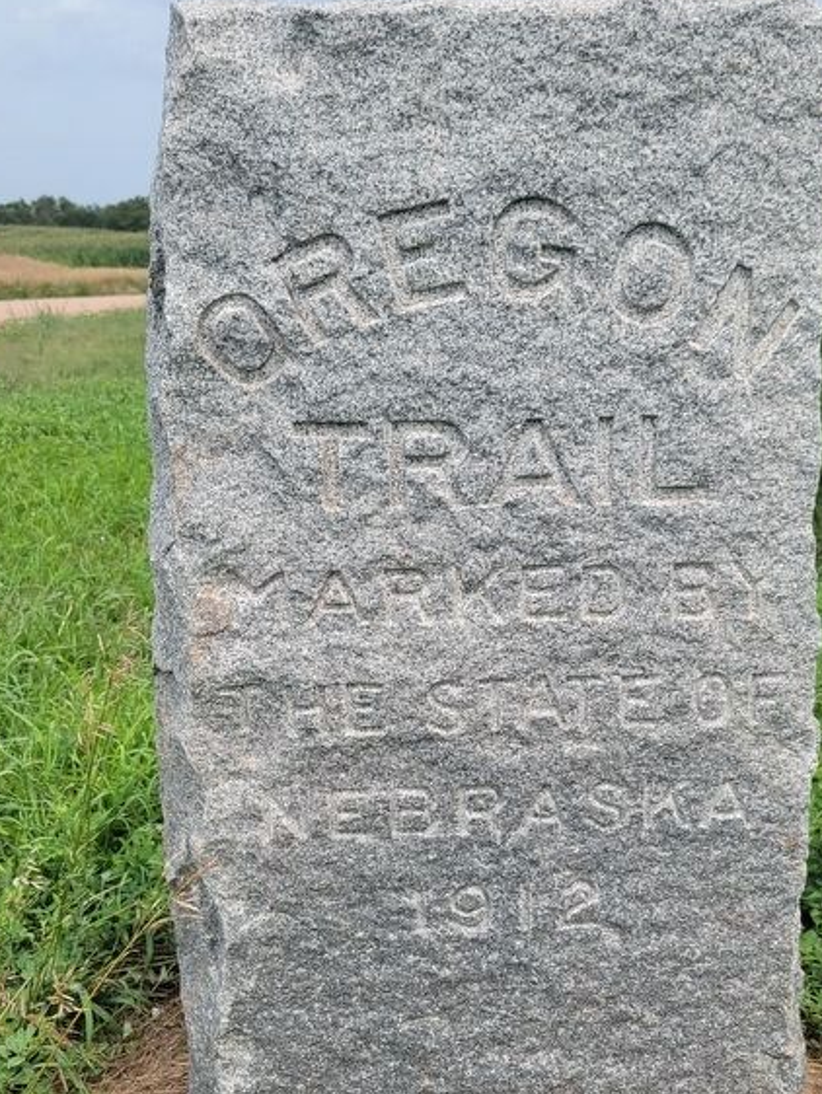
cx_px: 497
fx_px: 1171
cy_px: 662
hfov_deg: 38.5
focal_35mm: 37
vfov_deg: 49.8
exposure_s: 1/1946
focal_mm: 5.4
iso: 40
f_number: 1.8
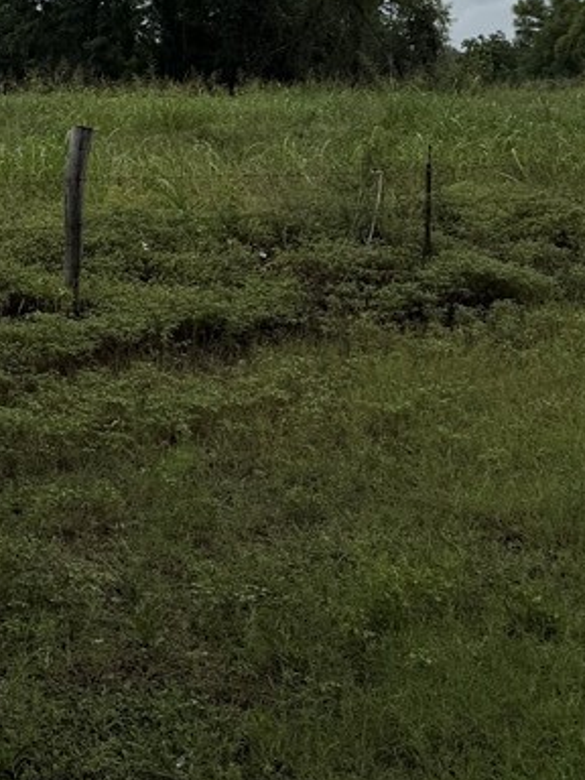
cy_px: -10
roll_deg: +0.2
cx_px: 14
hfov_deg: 22.2
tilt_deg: +3.9
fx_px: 1442
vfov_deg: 28.3
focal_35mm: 64
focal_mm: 6.76
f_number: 1.78
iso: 80
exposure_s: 1/10309
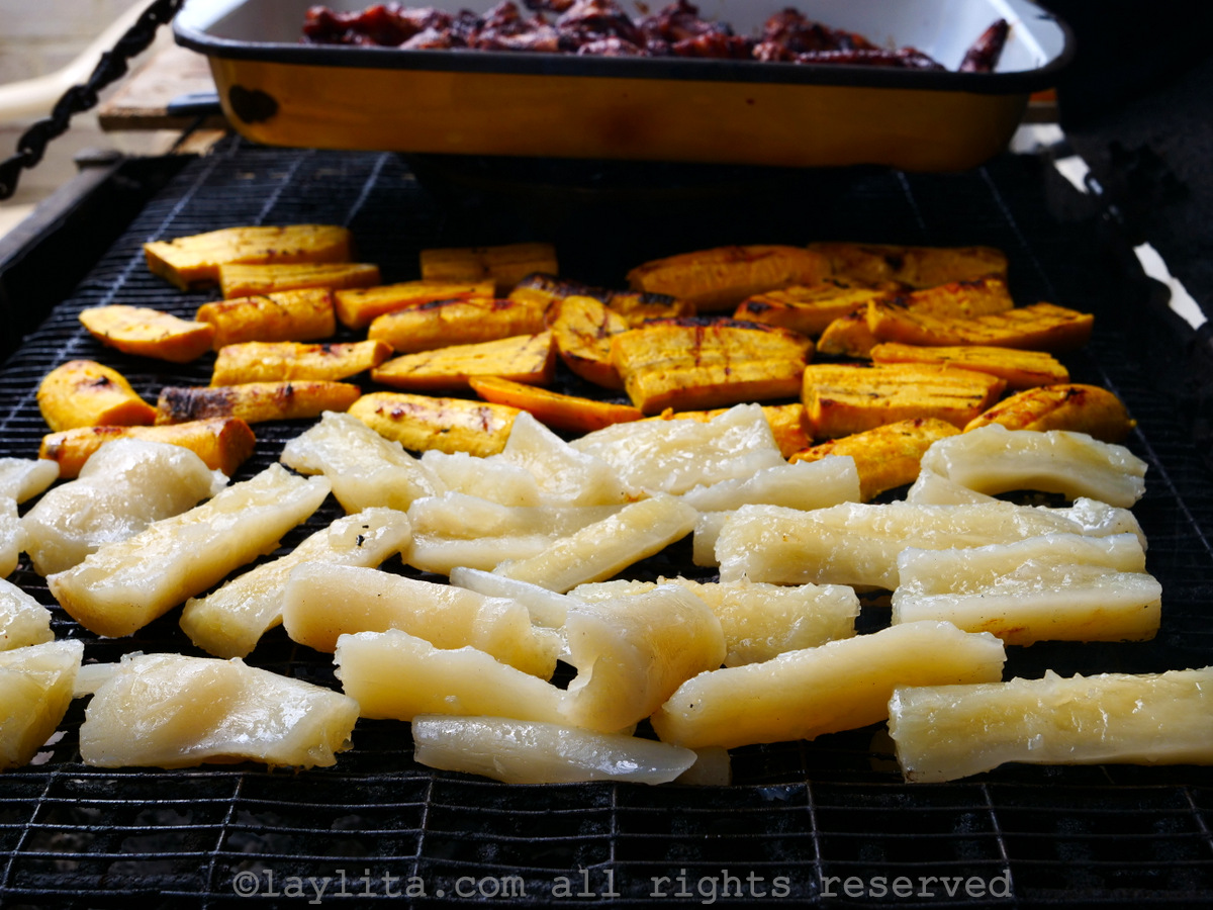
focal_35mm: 58
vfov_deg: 25.2
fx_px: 2032
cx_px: 606
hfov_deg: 33.2
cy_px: 455
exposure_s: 1/320
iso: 200
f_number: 7.1
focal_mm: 29
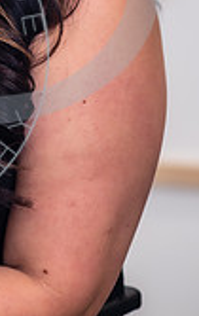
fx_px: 2013
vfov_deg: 8.9
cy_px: -89
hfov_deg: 5.6
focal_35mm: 233
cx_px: -42
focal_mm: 85
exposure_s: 1/160
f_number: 2.8
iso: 100
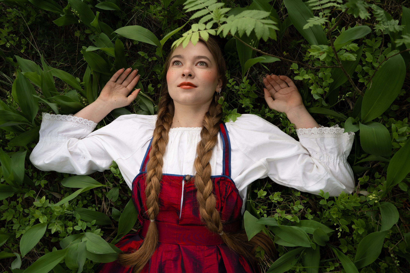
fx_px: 319
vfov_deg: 46.4
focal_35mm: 28
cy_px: 136
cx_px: 205
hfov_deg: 65.5
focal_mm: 28
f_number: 8
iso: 320
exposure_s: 1/200
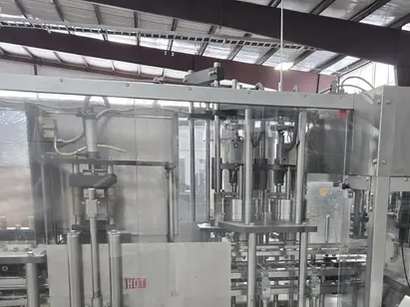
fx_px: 497
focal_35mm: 42
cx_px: 269
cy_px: 257
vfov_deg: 33.1
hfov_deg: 44.2
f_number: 1.8
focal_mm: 5.4
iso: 250
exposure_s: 1/120
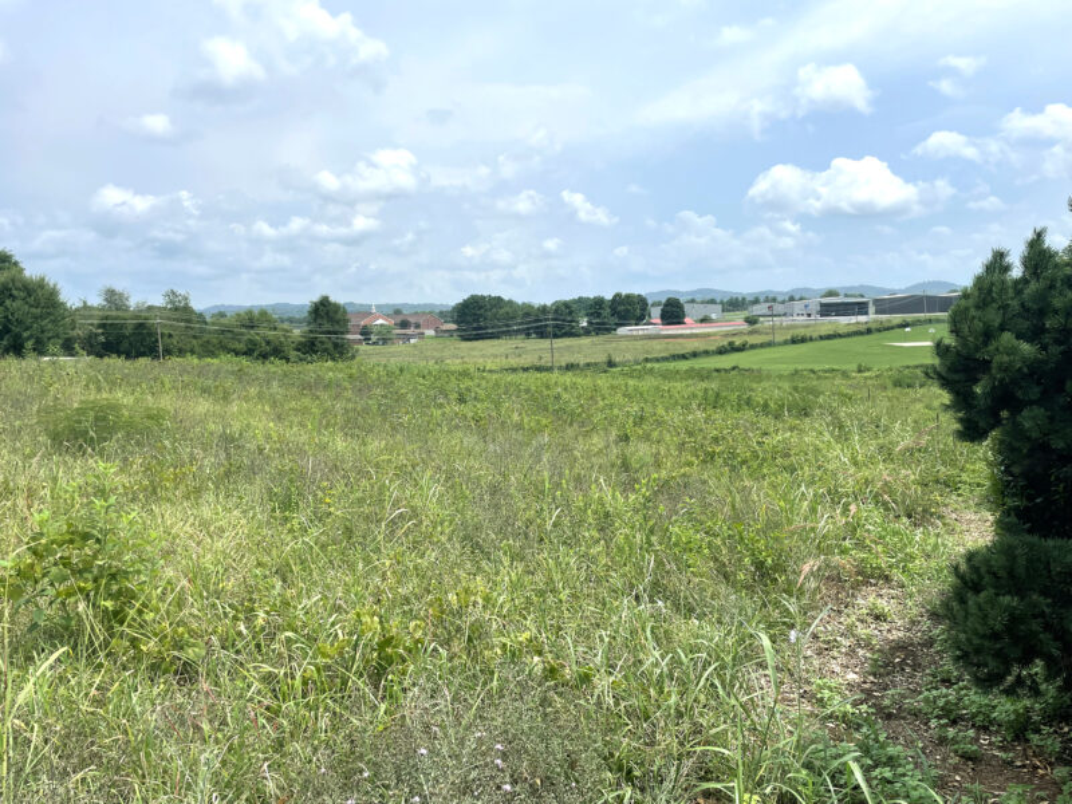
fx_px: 805
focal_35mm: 26
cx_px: 536
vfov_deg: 53.1
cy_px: 402
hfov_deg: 67.3
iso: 32
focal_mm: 4.2
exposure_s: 1/5291
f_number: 1.6
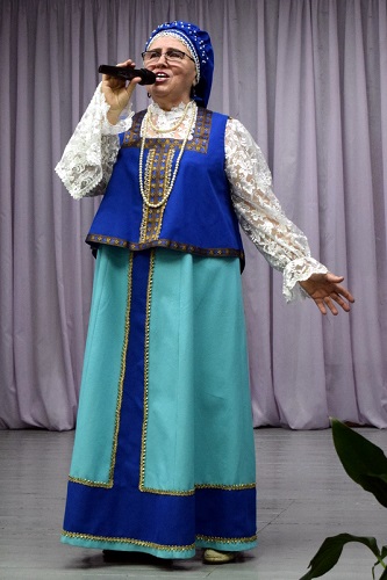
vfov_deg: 29.9
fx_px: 1089
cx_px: 194
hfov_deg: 20.1
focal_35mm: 68
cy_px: 290
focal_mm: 45
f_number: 5
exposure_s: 1/400
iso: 3200
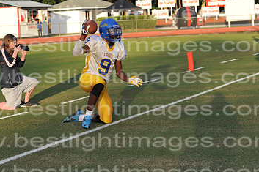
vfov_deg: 11.9
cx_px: 109
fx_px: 827
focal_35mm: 115
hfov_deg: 17.8
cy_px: 62
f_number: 3.5
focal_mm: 70
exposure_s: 1/3200
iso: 800
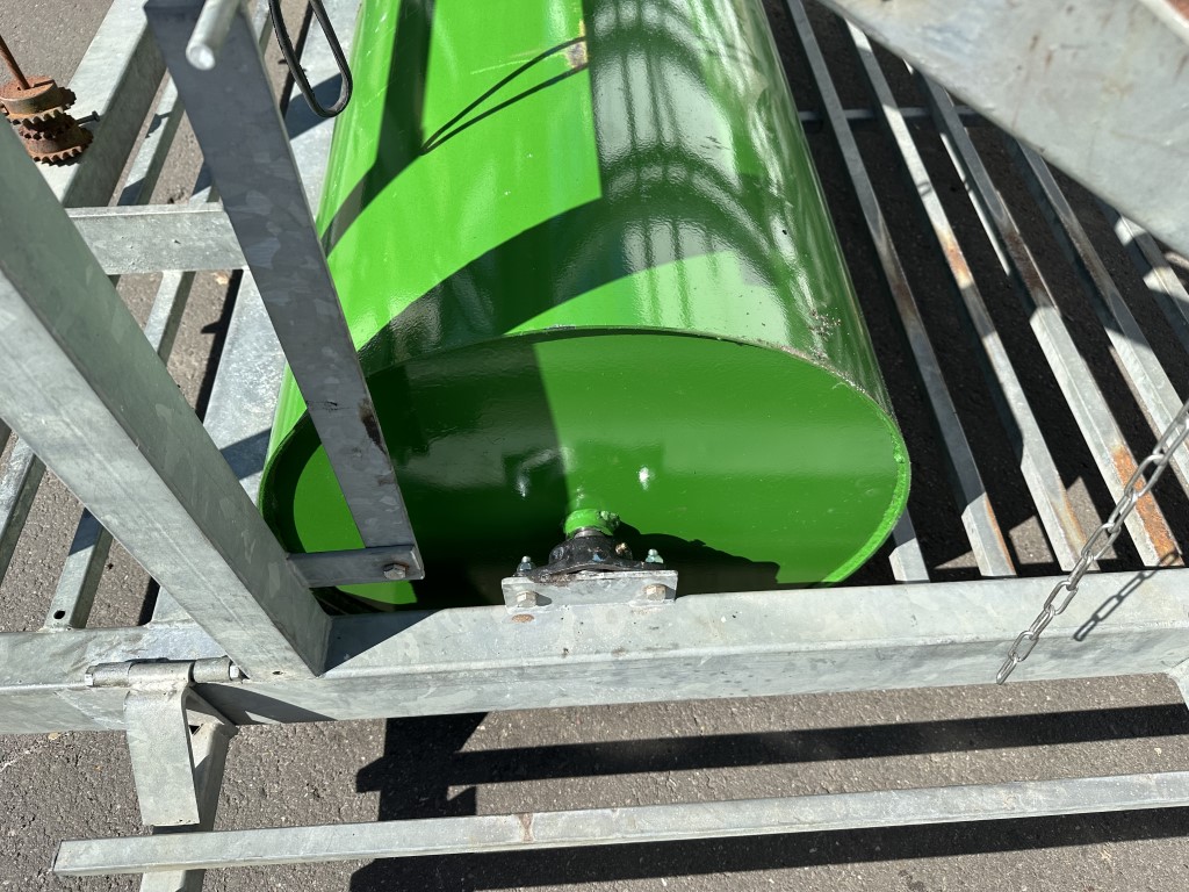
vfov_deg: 56.8
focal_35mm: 24
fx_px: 824
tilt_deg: -55.7
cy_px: 446
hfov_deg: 71.6
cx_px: 594
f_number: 1.78
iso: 80
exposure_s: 1/2299
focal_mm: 6.86
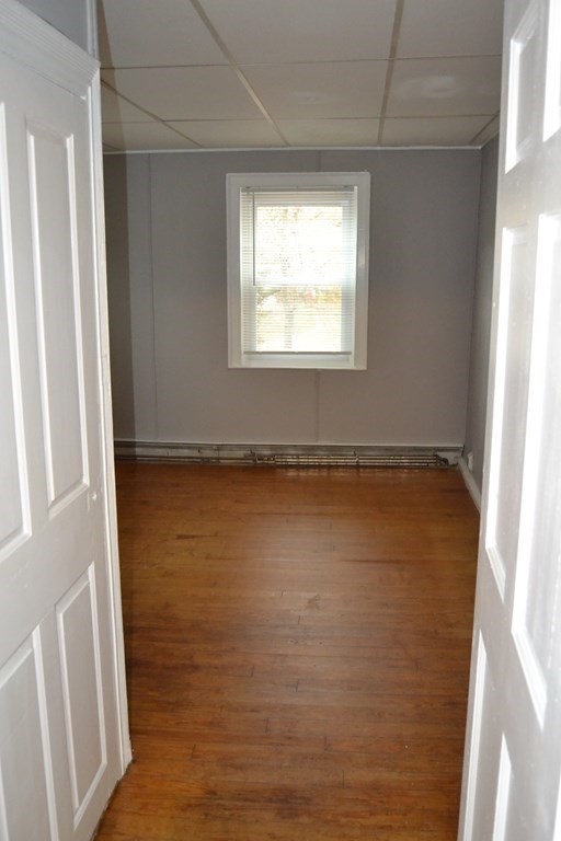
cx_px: 280
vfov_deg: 61.9
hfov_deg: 43.6
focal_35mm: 30
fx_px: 701
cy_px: 420
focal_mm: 20
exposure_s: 1/60
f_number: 3.5
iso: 3200
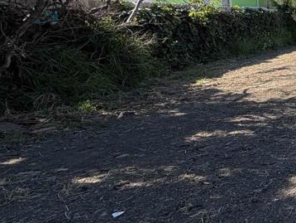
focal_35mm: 40
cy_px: 63
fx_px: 342
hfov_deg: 31.6
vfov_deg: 35.4
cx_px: 412
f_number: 2.2
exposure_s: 1/899
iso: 50
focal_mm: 2.22
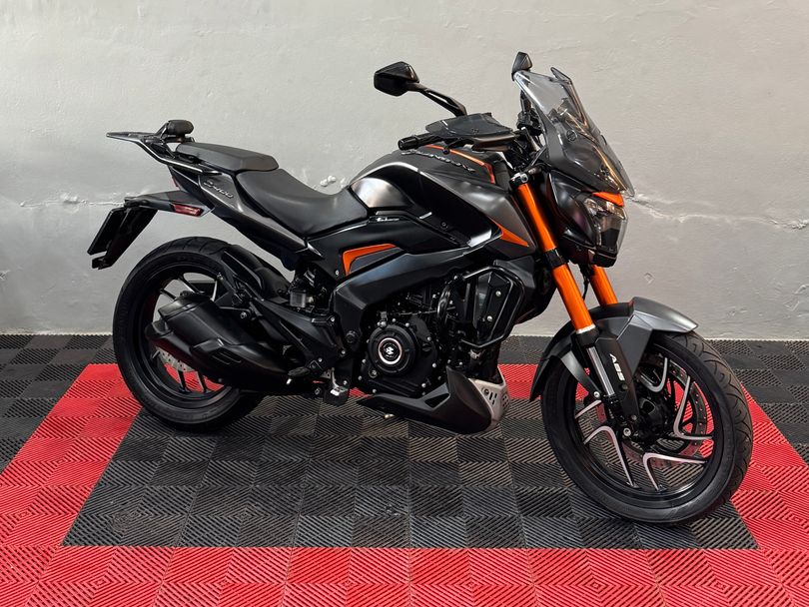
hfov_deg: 71.6
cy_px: 304
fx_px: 561
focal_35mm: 24
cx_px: 404
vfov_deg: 56.8
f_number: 1.78
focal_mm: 6.76
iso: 320
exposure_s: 1/60
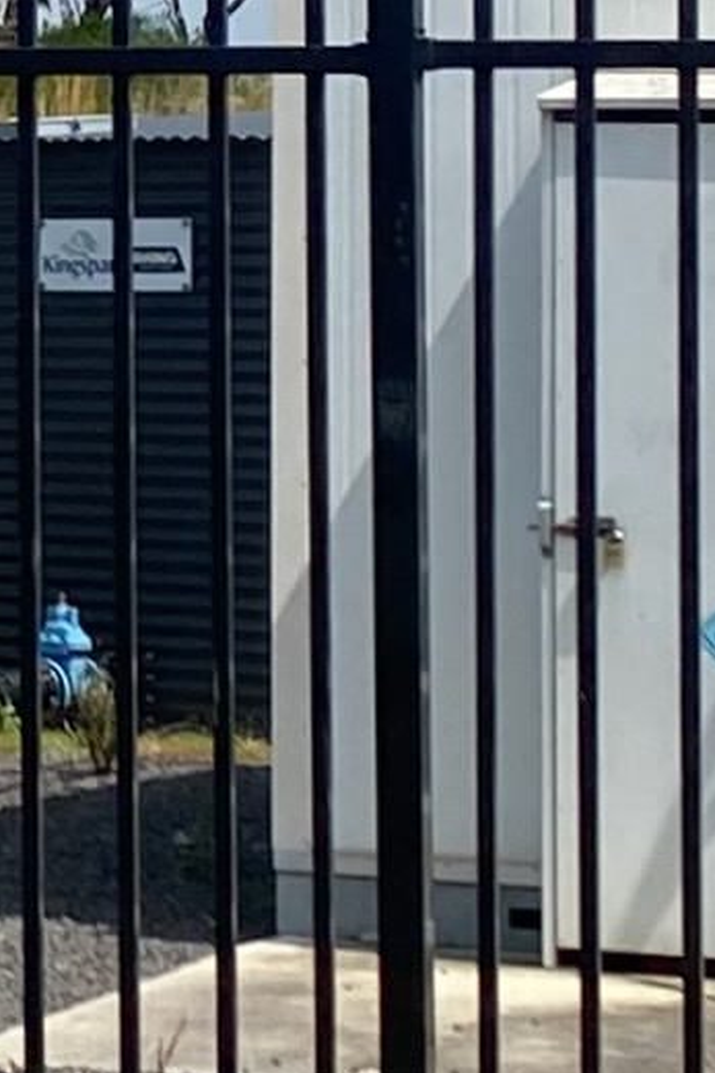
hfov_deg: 8.9
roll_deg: -1.5
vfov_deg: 14.1
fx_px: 4263
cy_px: -53
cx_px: -842
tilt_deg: +2.7
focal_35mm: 143
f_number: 1.8
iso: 32
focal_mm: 4.25
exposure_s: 1/3300
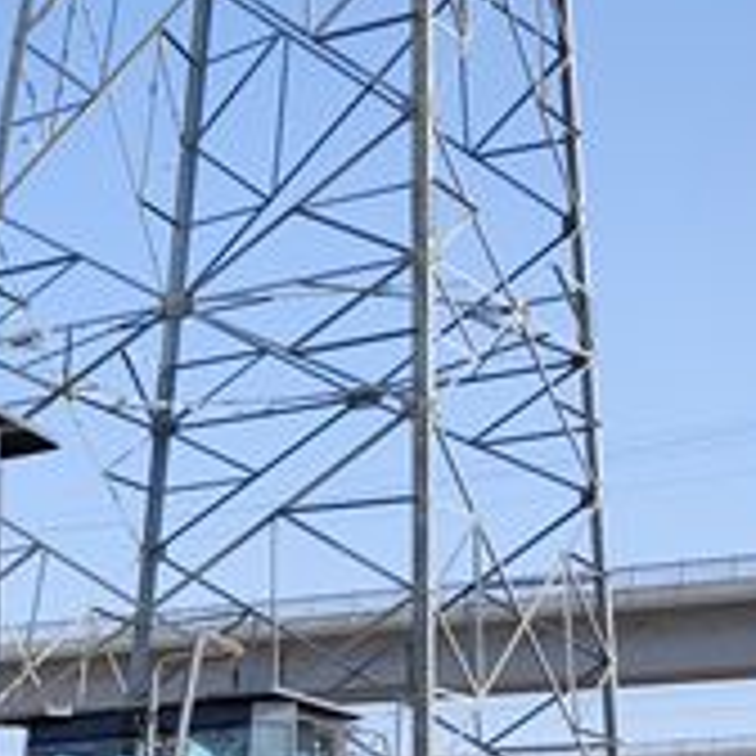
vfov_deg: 16.0
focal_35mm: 97
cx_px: -765
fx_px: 2397
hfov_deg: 14.7
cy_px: 1215
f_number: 1.65
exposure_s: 1/710
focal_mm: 6.14
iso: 50
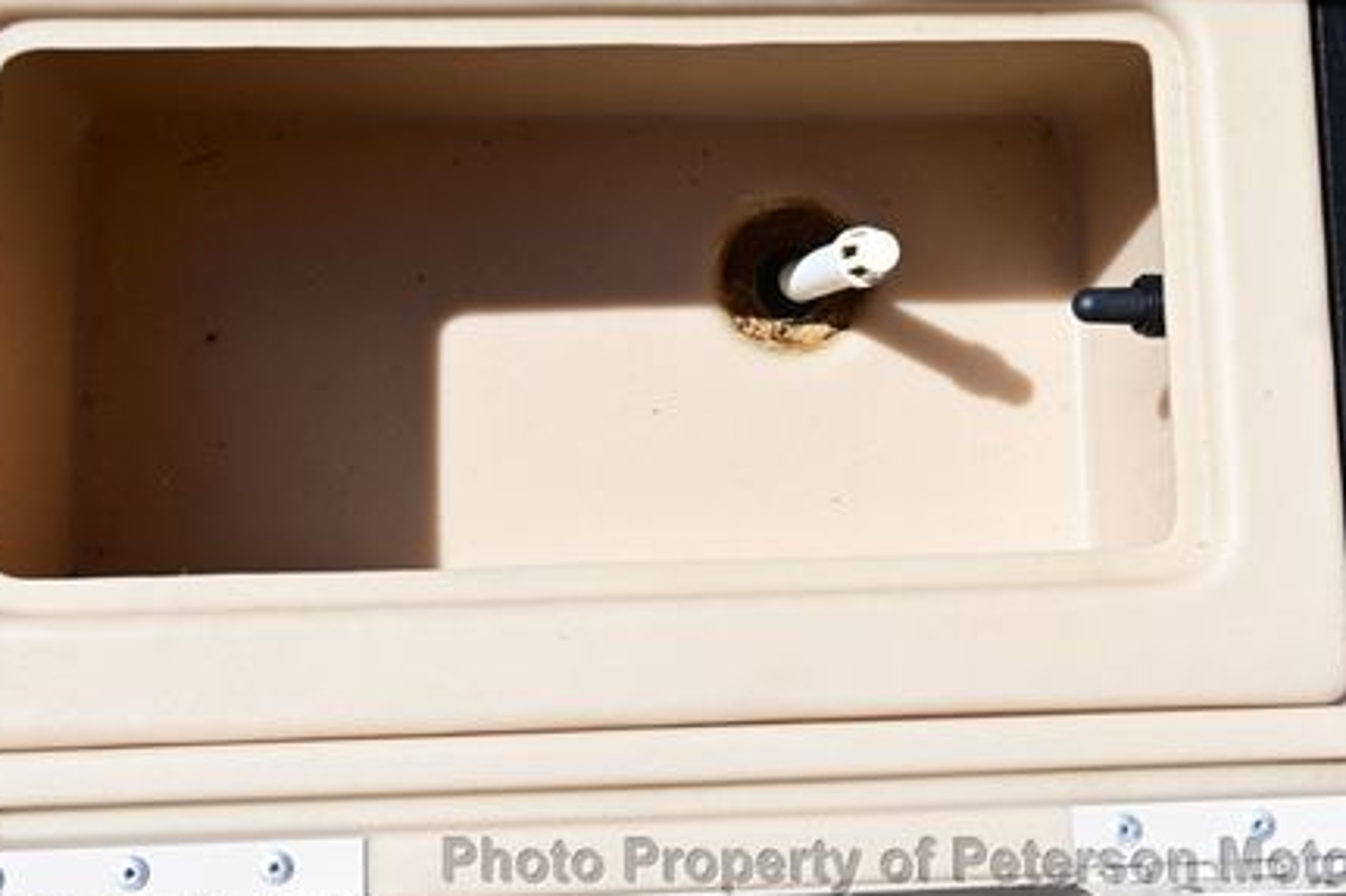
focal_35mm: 50
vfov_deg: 26.7
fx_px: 1873
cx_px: 603
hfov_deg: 39.5
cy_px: 256
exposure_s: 1/250
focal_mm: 22.5
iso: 100
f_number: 8
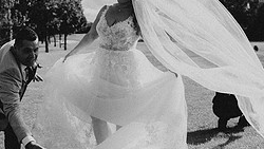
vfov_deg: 17.8
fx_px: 476
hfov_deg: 30.7
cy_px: 66
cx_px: 80
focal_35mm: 68
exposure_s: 1/800
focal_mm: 28
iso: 50
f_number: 3.2
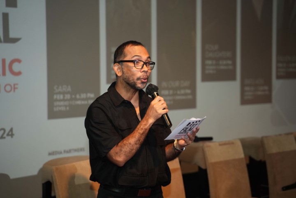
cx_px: 148
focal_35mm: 75
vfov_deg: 18.2
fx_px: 617
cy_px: 99
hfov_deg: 27.0
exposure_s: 1/160
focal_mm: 75
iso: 2000
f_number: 2.8
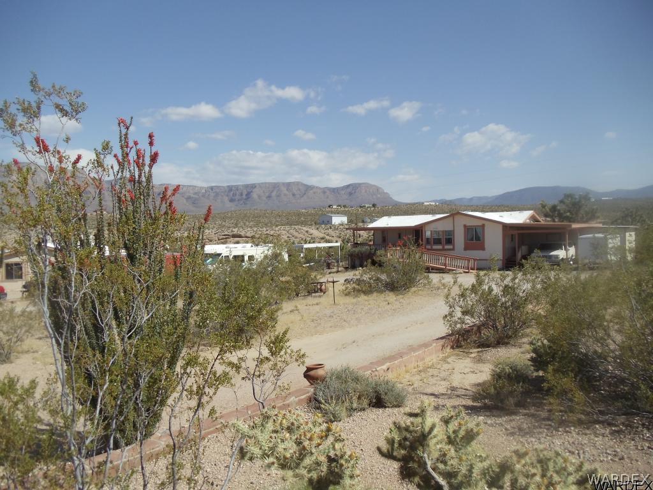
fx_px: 830
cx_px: 326
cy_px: 245
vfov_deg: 32.9
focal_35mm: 44
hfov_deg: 42.9
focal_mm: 6
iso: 80
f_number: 7.1
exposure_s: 1/250
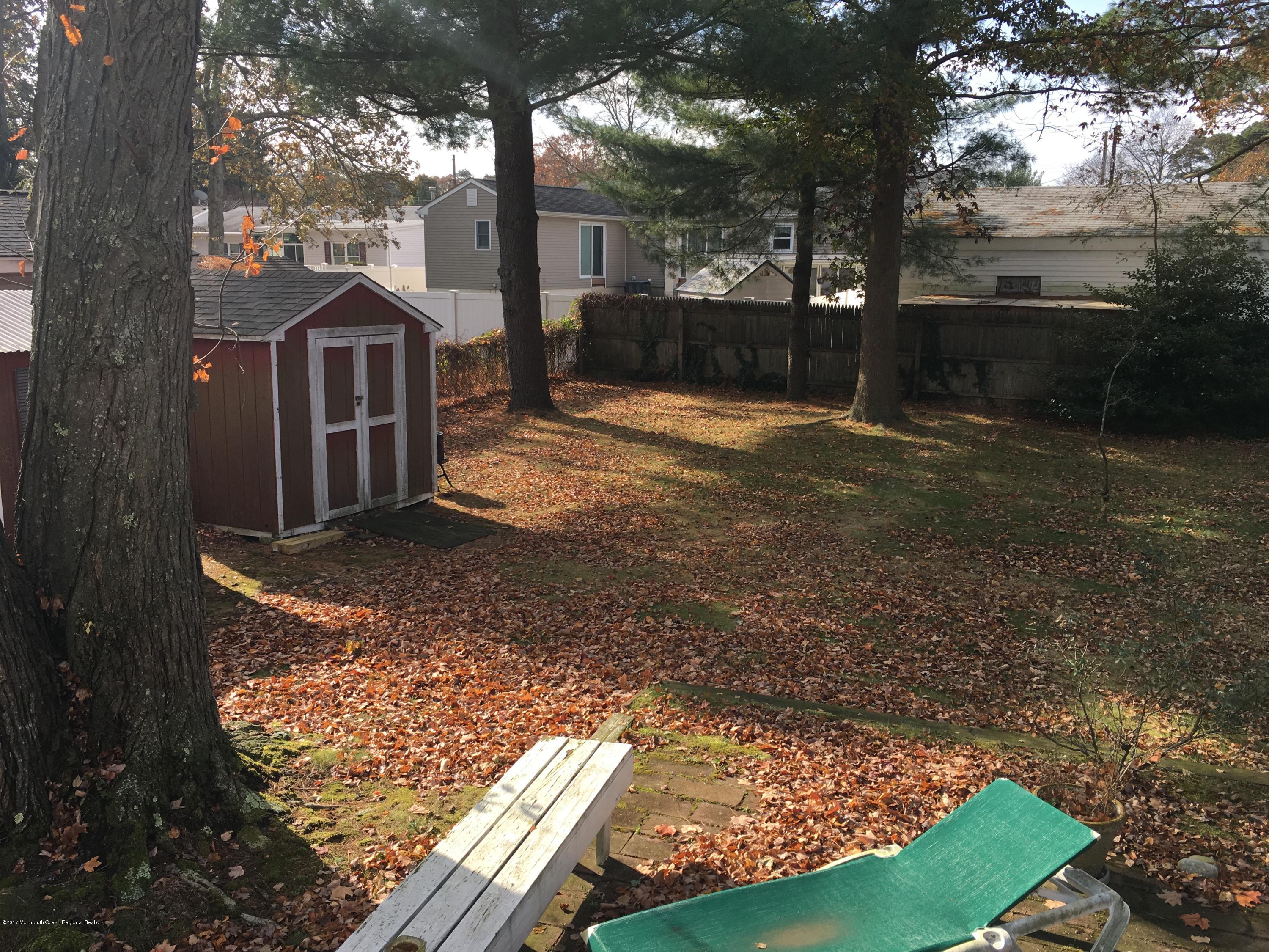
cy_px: 476
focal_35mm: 29
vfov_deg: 48.2
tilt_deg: -11.2
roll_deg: -1.1
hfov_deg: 61.7
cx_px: 634
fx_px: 1063
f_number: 2.2
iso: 25
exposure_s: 1/641
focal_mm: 4.15
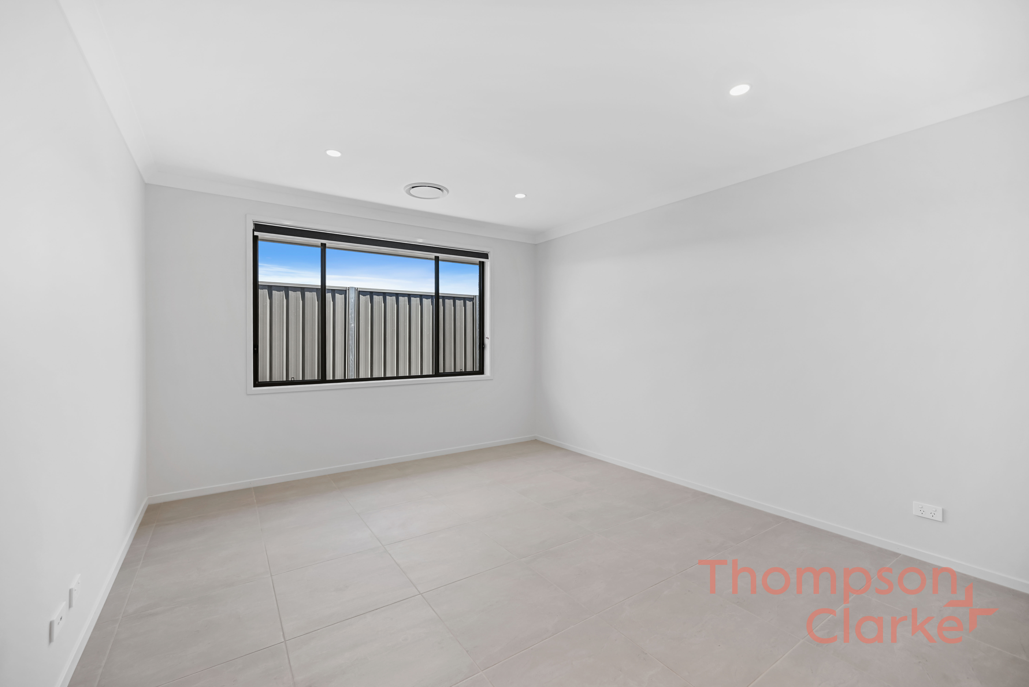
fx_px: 400
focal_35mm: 14
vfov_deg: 81.3
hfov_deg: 104.2
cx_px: 514
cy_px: 344
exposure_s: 1/13
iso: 100
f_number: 4
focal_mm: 14
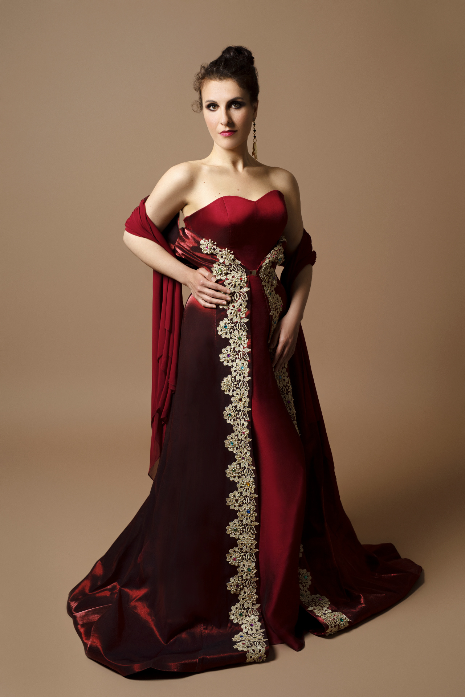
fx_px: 968
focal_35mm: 50
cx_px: 232
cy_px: 348
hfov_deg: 27.0
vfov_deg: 39.6
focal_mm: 50
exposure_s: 1/200
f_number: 5.6
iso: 100
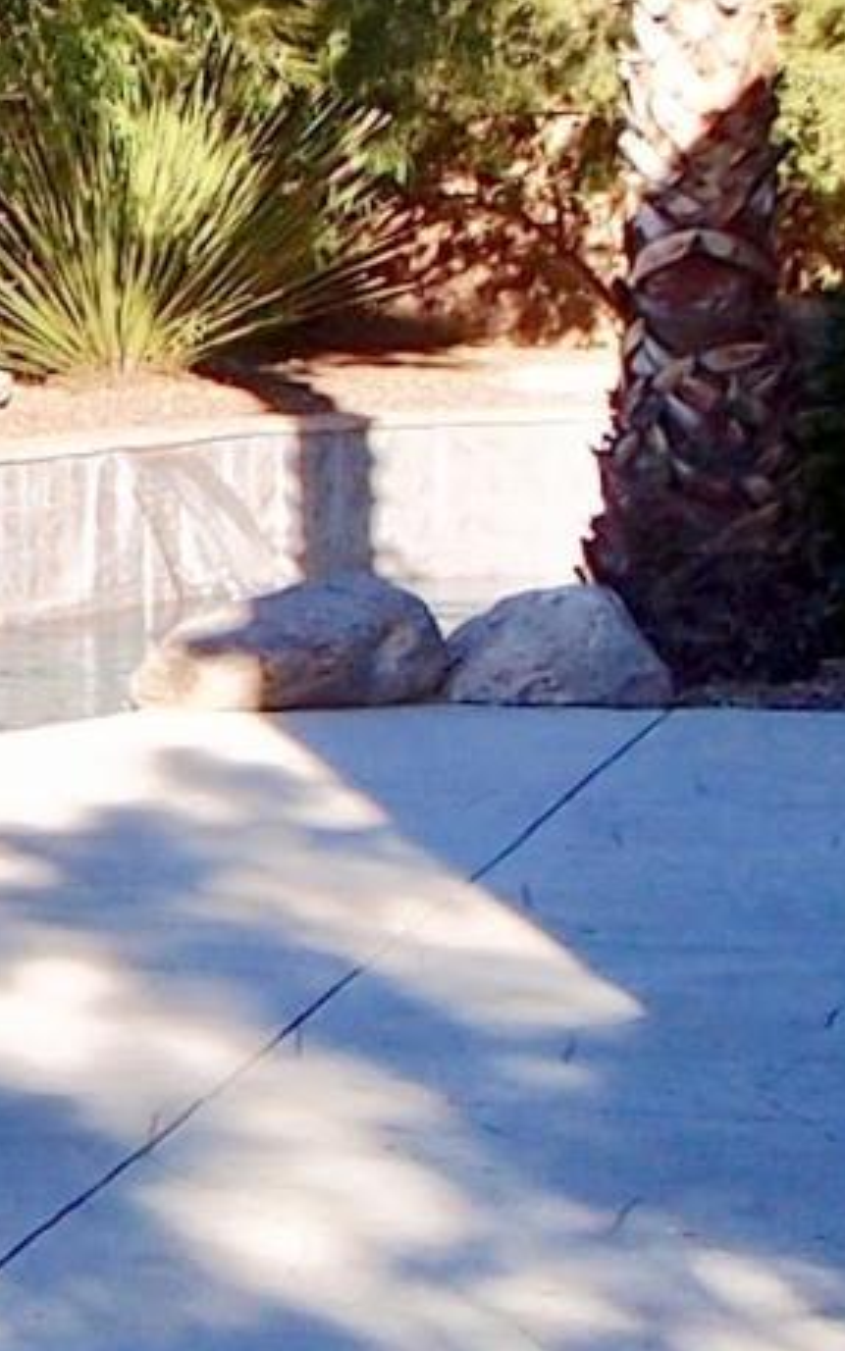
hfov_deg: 6.6
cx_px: -789
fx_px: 7146
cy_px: 427
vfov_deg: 10.8
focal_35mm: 194
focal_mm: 6
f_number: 3.2
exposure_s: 1/640
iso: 100
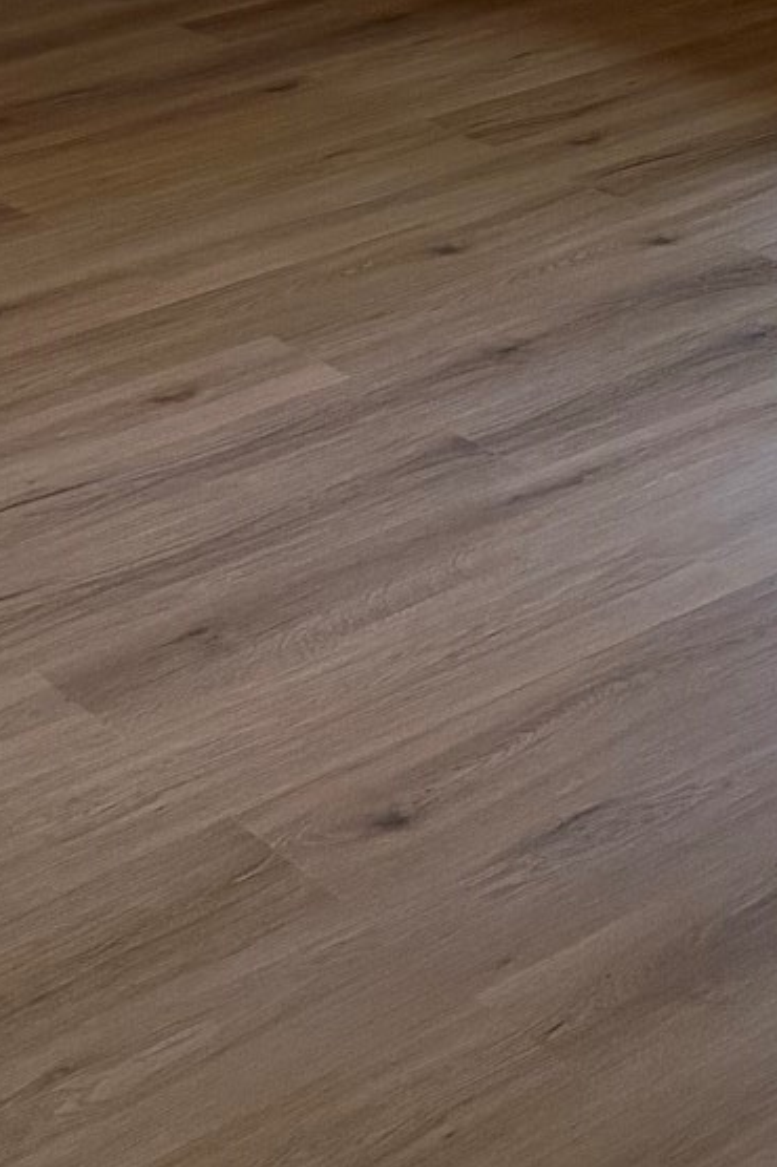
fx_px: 2982
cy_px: -609
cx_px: 760
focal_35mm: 92
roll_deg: +1.5
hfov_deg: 14.6
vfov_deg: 19.2
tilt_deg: -4.5
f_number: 1.78
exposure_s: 1/120
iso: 320
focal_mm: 6.76
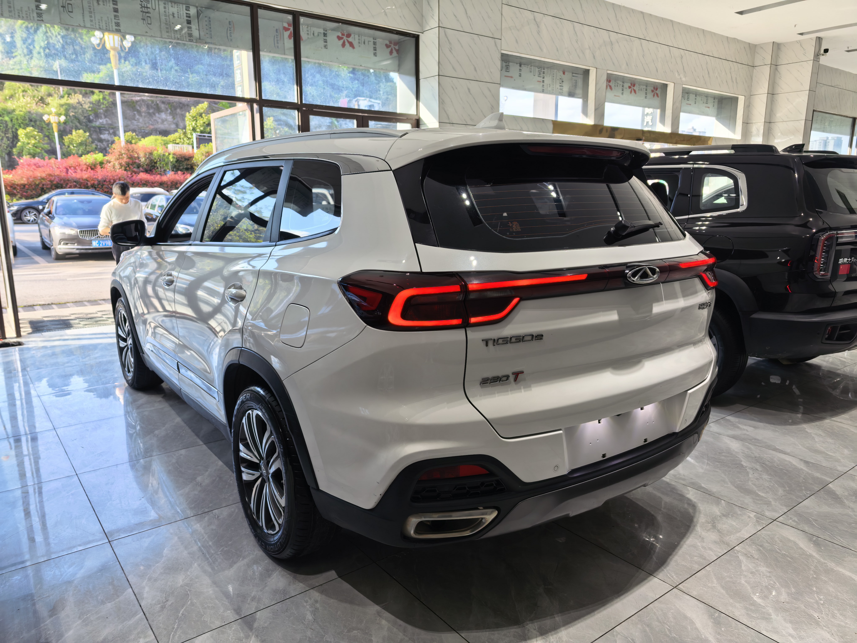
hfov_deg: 71.6
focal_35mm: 24
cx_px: 428
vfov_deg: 56.8
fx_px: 594
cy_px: 322
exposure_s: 1/531
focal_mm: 6.98
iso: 160
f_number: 1.4
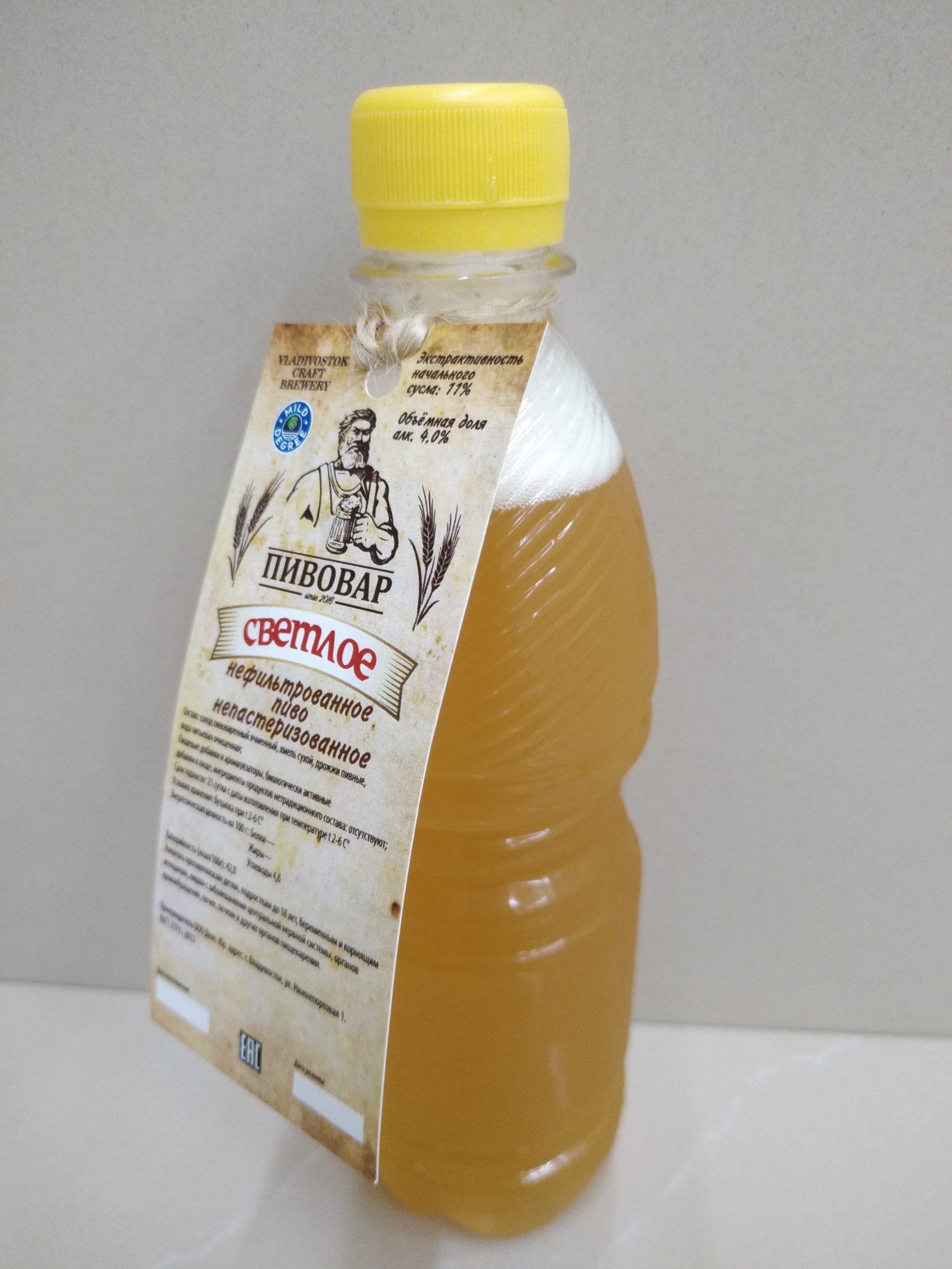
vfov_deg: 71.6
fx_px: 880
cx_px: 476
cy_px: 634
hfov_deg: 56.8
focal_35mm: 24
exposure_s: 1/25
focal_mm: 3.94
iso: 274
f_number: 1.9
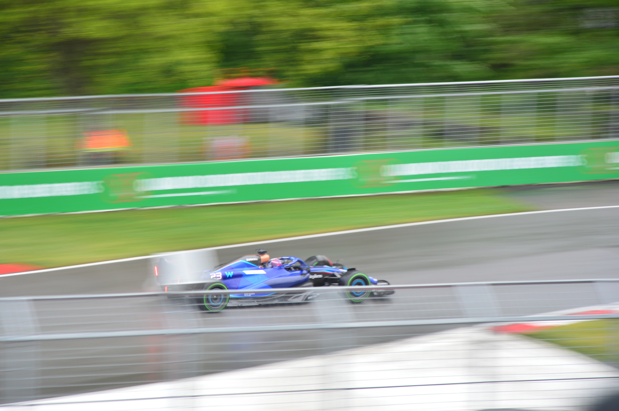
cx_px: 310
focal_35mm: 158
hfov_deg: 13.1
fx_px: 2706
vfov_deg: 8.7
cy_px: 206
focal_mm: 105
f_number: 6.3
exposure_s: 1/30
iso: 100
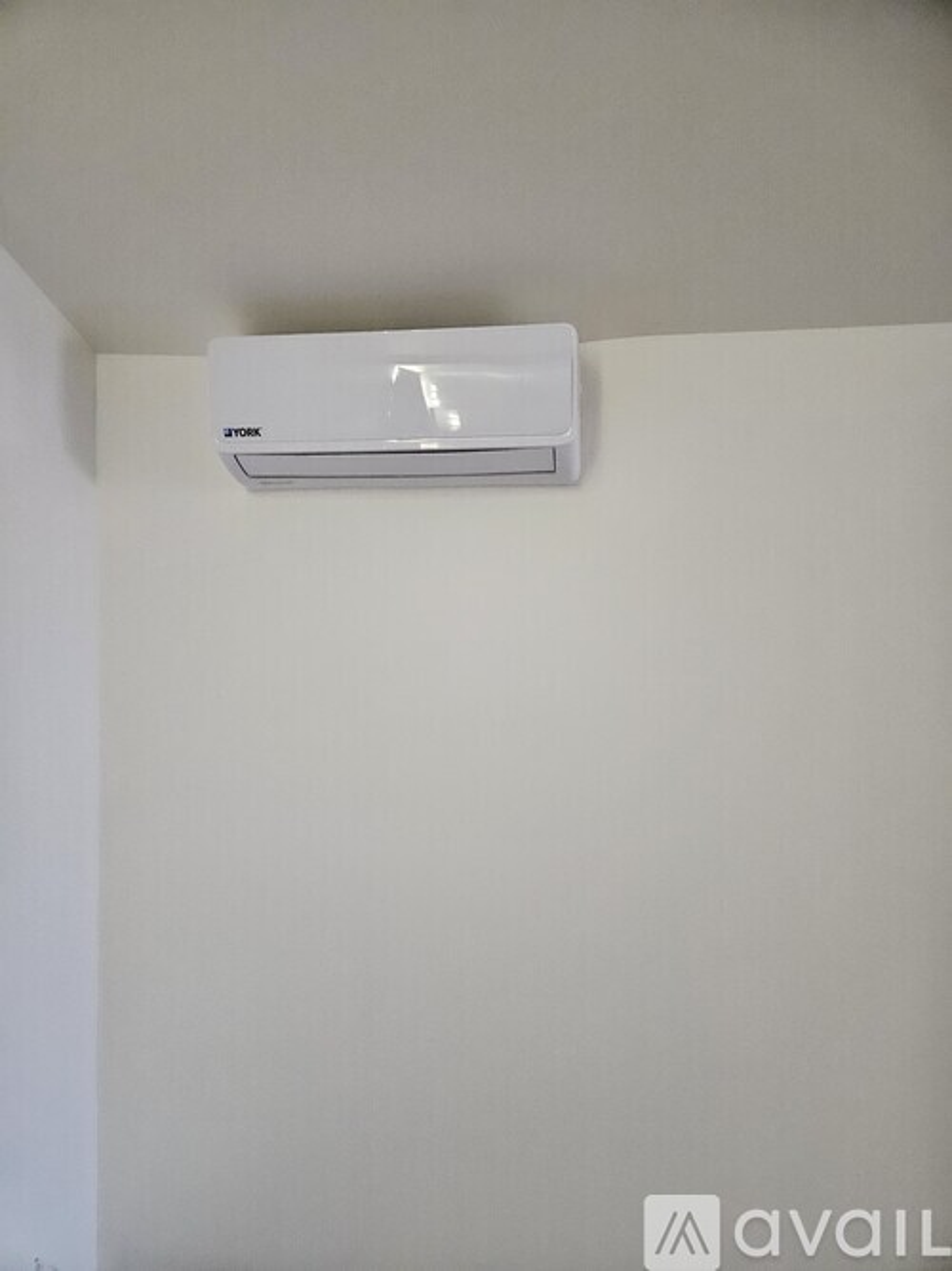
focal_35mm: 23
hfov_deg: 58.9
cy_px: 636
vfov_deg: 73.9
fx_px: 844
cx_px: 476
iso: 1000
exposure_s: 1/120
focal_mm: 5.4
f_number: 1.8
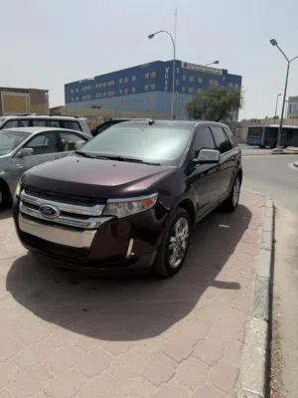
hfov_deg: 56.8
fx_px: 275
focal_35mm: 24
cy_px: 199
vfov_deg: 71.6
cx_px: 149
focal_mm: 6.76
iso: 80
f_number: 1.78
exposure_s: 1/6173
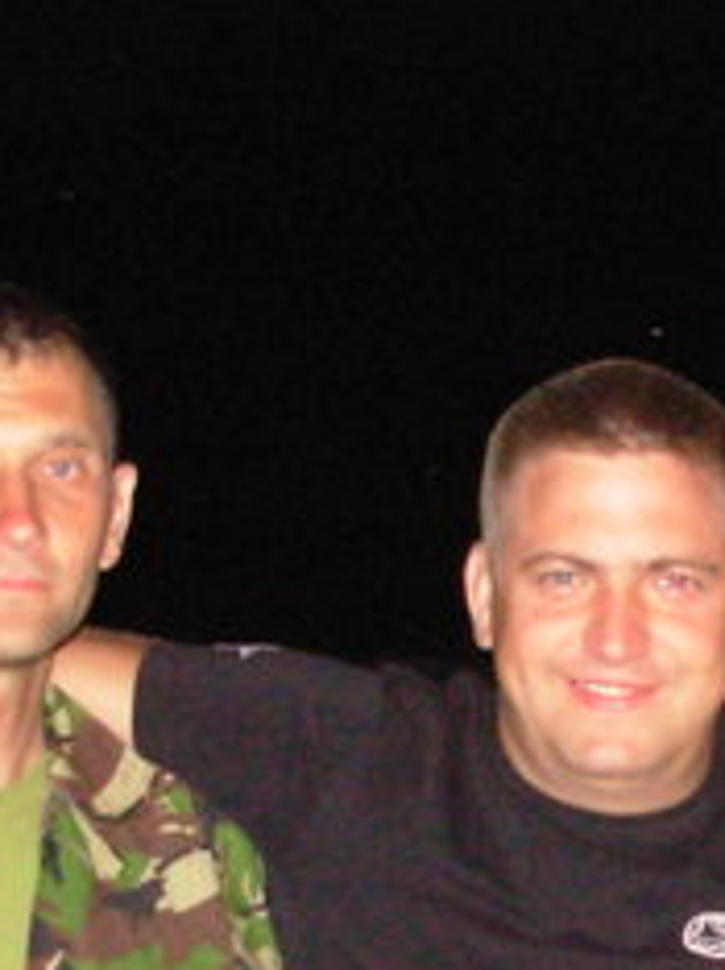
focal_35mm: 130
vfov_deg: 15.0
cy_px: 862
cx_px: 638
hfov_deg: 11.3
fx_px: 3637
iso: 200
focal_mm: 6.3
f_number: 2.9
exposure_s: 1/128
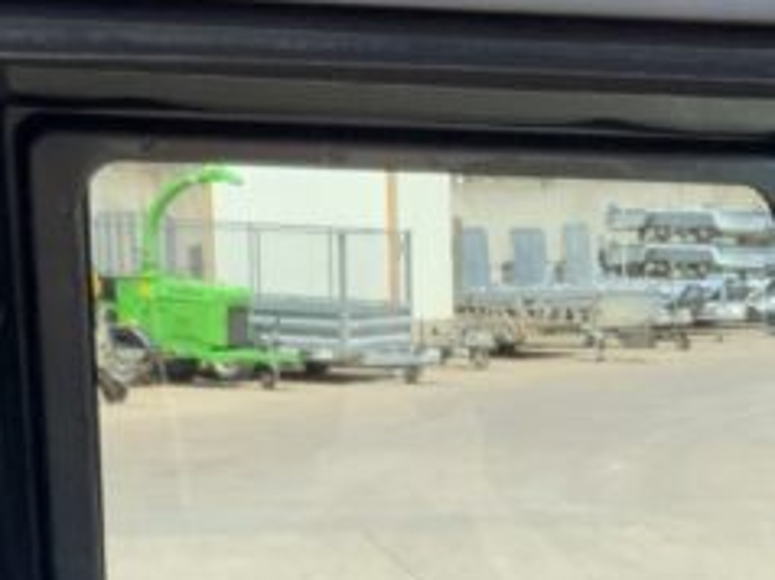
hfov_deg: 15.6
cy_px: 1069
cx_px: 723
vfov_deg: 11.0
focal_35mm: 125
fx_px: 2796
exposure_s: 1/486
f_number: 1.8
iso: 16
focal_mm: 3
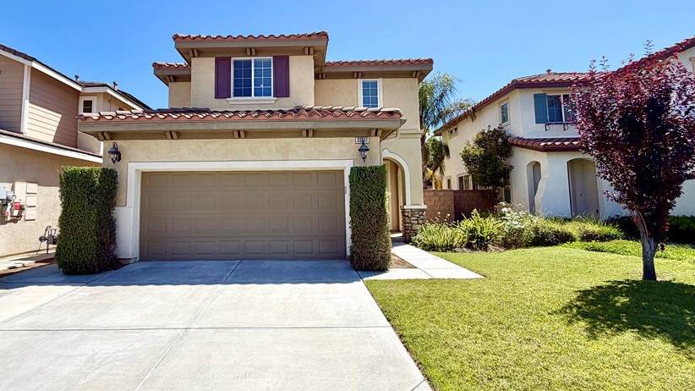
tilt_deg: +4.9
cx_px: 297
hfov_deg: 89.0
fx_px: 350
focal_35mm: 19
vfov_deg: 58.2
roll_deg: +0.8
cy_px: 174
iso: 20
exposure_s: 1/970
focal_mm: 2.22
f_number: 2.2
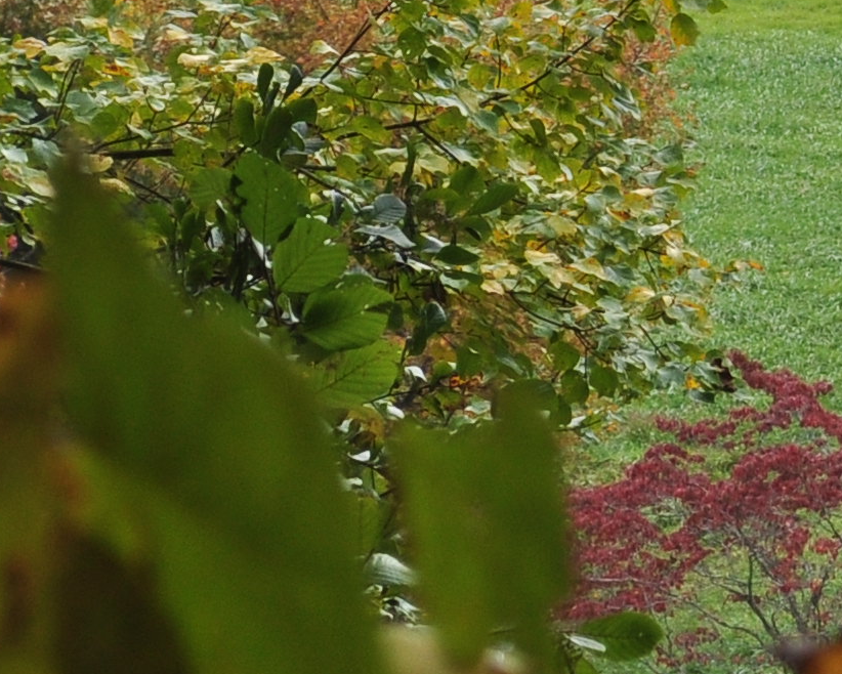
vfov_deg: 3.8
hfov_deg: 4.7
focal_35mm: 403
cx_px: 1674
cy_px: -458
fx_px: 10056
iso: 200
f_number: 9
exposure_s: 1/125
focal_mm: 55
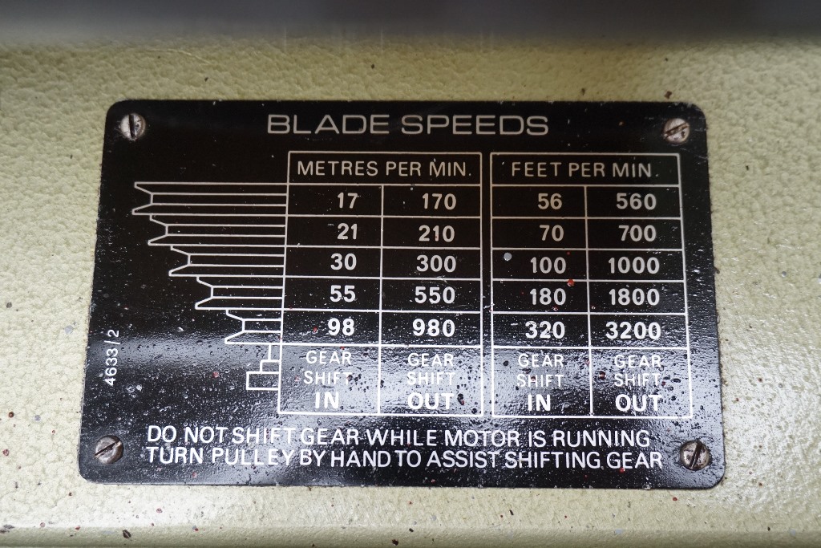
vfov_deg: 33.0
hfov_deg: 47.9
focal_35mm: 40
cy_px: 274
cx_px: 410
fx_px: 924
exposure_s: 1/60
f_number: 4.5
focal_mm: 27
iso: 800
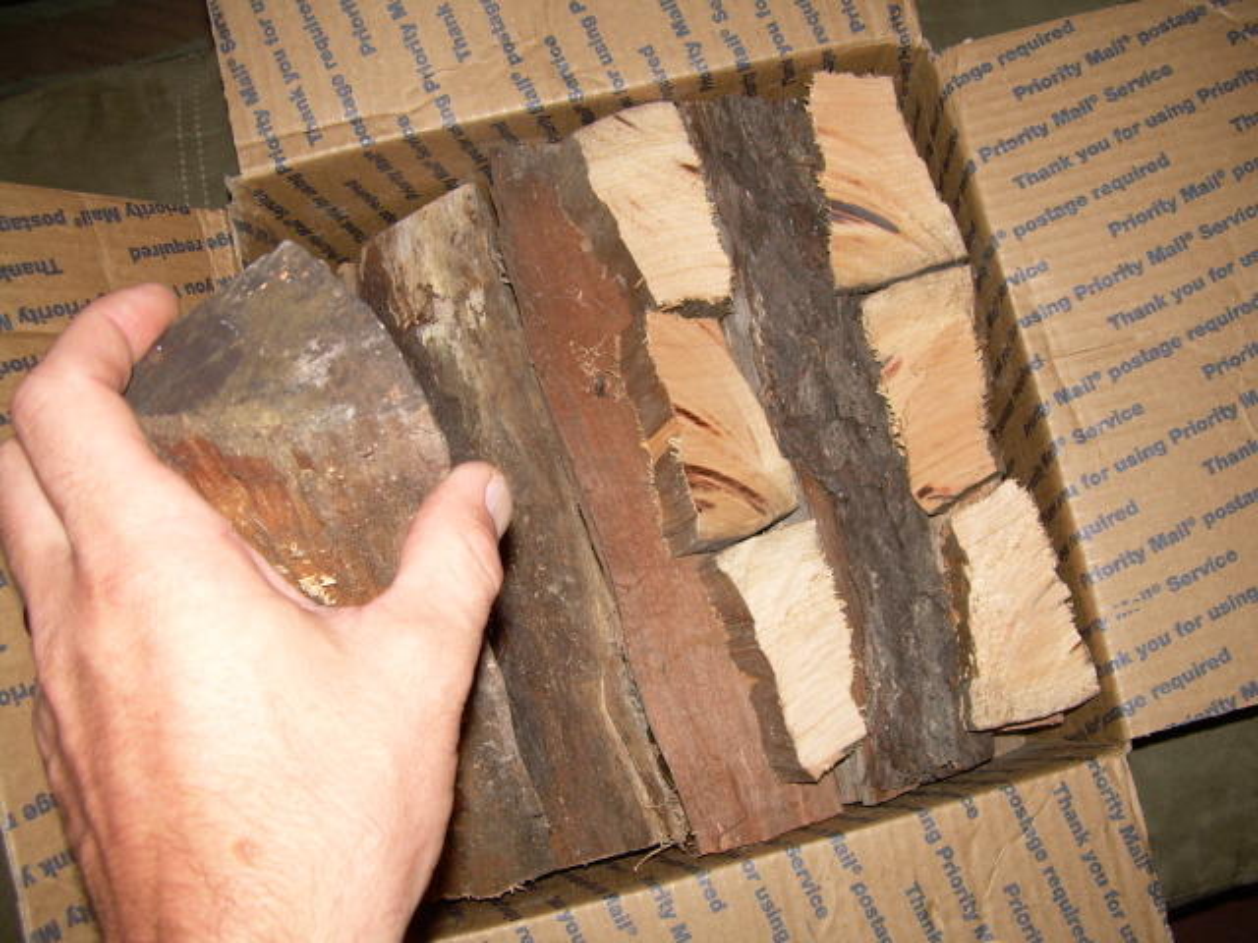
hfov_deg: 49.0
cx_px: 629
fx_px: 1381
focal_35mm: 38
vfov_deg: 37.7
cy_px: 472
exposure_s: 1/60
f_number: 2.8
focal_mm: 6.3
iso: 50
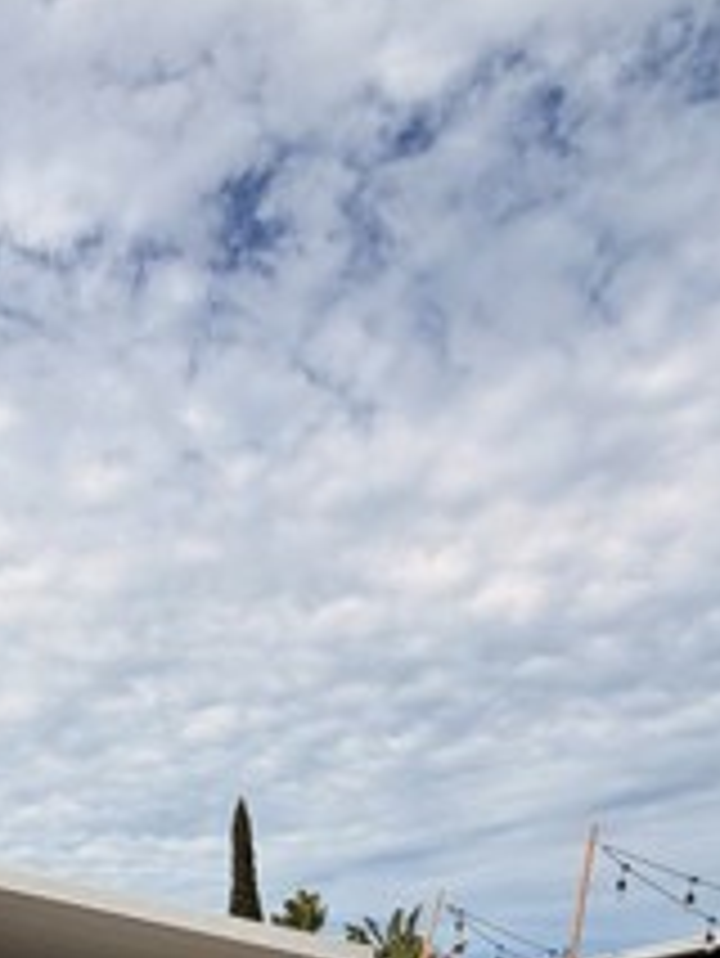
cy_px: 985
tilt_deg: +5.6
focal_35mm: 42
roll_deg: -1.4
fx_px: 1164
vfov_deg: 38.9
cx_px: -171
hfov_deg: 29.1
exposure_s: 1/2165
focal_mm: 2.22
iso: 20
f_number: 2.2
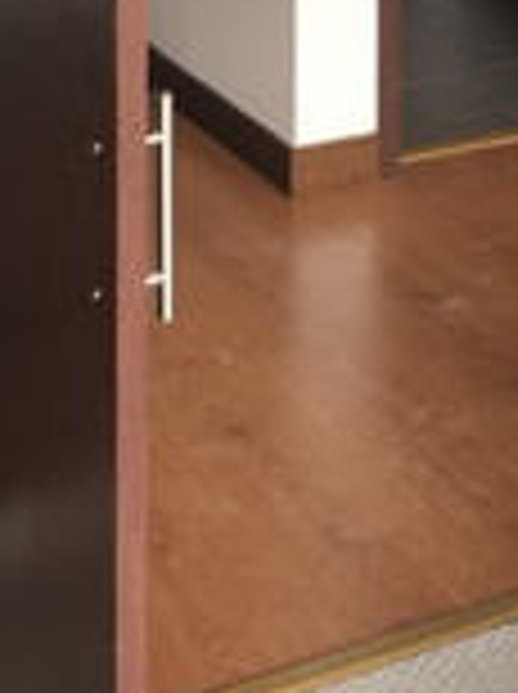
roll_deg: -1.2
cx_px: 640
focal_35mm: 113
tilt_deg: -6.4
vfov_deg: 15.9
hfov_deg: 12.7
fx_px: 2261
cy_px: -374
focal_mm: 4.15
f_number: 2.2
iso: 25
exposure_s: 1/60
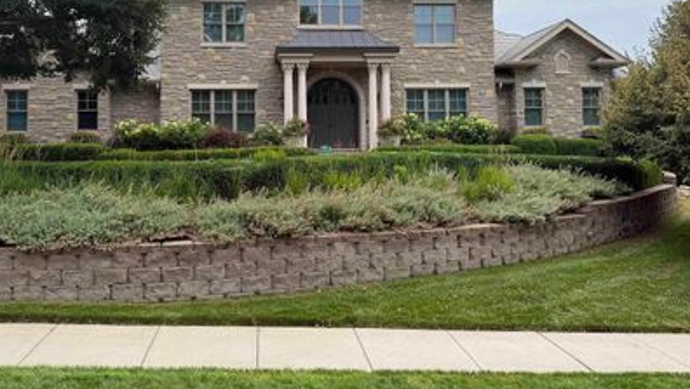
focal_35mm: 33
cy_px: 106
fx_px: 604
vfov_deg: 35.0
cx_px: 314
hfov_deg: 59.4
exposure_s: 1/3279
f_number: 1.78
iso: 80
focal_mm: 6.76
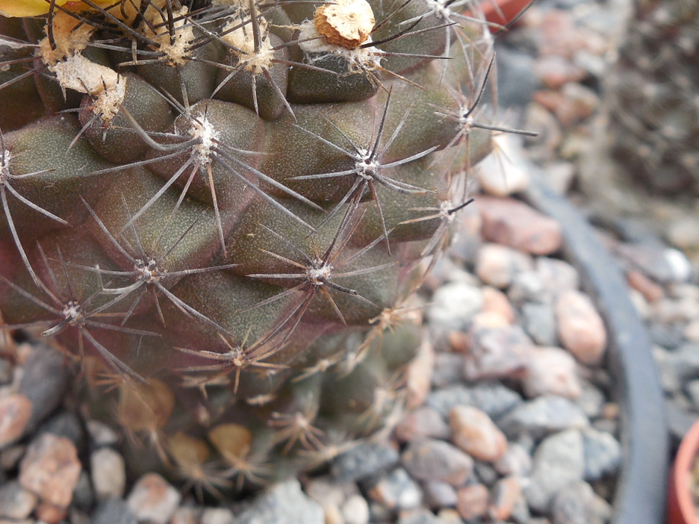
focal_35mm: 53
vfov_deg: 26.9
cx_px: 173
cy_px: 89
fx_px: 1070
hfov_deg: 35.4
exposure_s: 1/80
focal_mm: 5.6
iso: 125
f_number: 3.6
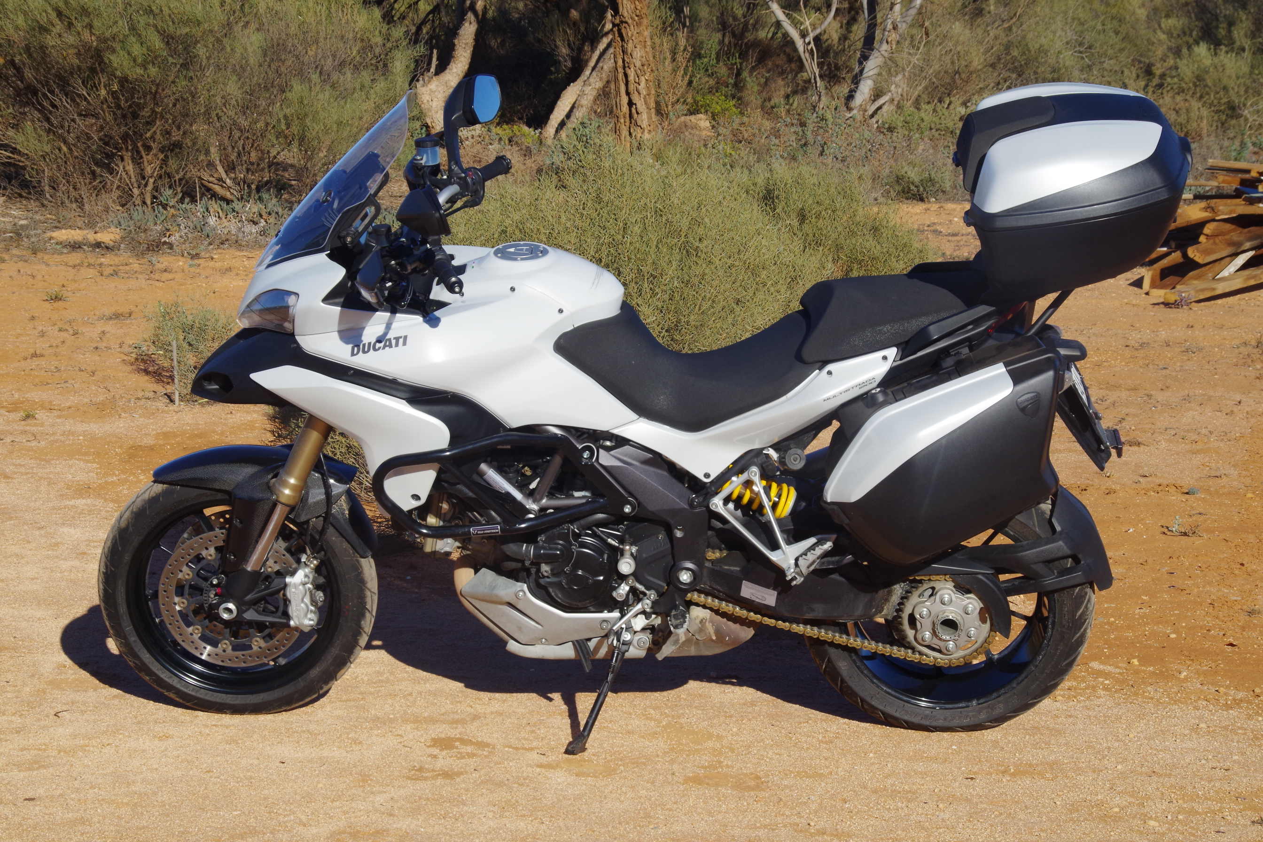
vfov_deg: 14.6
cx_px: 632
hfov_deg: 21.7
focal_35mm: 94
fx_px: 3298
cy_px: 421
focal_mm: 63
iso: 400
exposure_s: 1/250
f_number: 13
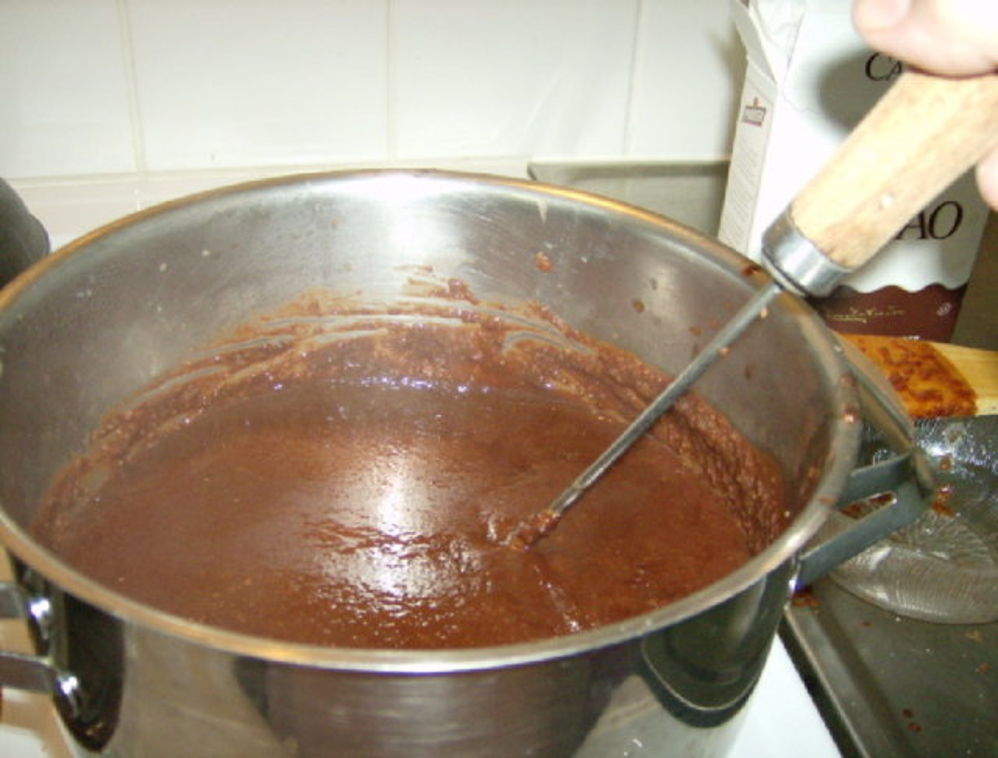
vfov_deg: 39.9
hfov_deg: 51.2
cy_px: 379
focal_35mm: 36
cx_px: 499
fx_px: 1043
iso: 200
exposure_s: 1/60
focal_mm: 6
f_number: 2.8
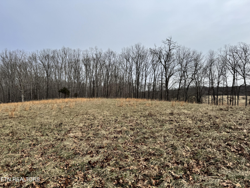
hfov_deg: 71.6
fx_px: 173
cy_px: 94
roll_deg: -0.2
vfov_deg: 56.8
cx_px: 125
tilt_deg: -0.2
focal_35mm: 24
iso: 80
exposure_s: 1/5348
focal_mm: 6.76
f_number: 1.78
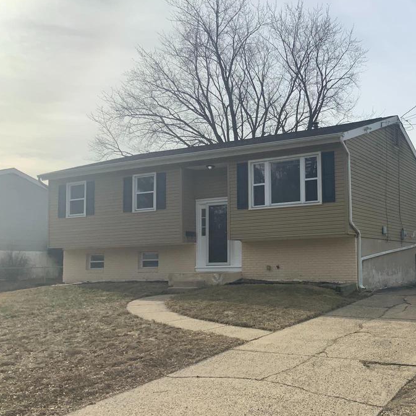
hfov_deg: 41.6
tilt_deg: +3.6
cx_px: 313
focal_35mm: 39
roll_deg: +0.8
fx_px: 530
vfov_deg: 42.8
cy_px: 230
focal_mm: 3
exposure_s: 1/3534
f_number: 1.8
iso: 16
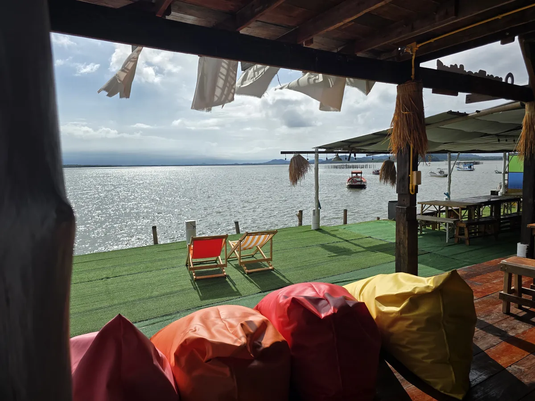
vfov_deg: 58.9
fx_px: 355
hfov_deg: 73.9
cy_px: 200
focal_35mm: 23
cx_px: 268
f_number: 1.7
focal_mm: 6.3
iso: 12
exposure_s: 1/1255
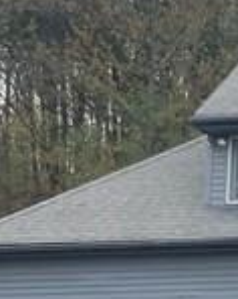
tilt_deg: +11.9
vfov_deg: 10.9
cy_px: 238
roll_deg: +0.8
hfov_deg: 7.8
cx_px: 676
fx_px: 1553
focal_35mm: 176
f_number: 1.8
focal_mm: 4.25
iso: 25
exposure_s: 1/732
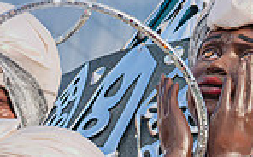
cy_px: -12
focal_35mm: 545
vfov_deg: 2.4
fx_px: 3752
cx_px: 99
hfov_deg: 3.9
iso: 400
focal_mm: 120
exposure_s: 1/1600
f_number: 5.6
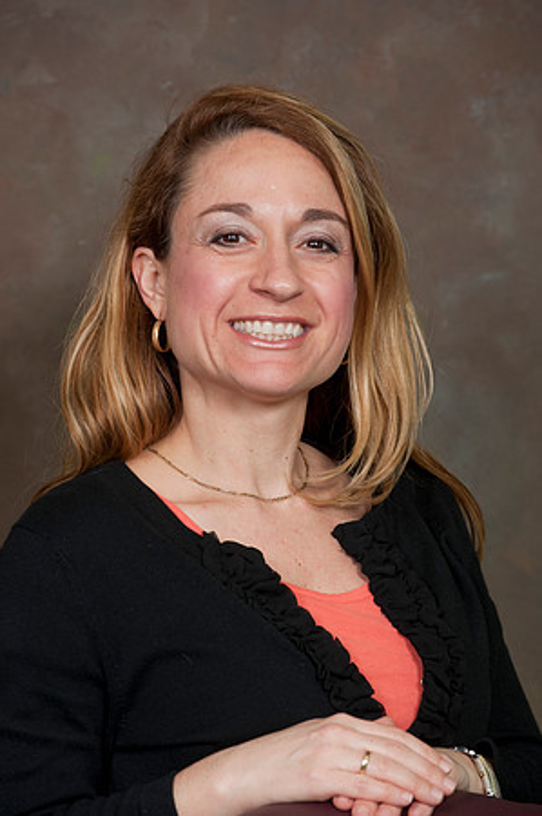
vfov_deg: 12.1
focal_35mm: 170
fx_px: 3848
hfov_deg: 8.1
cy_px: 408
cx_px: 271
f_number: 6.3
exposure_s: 1/125
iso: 320
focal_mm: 170
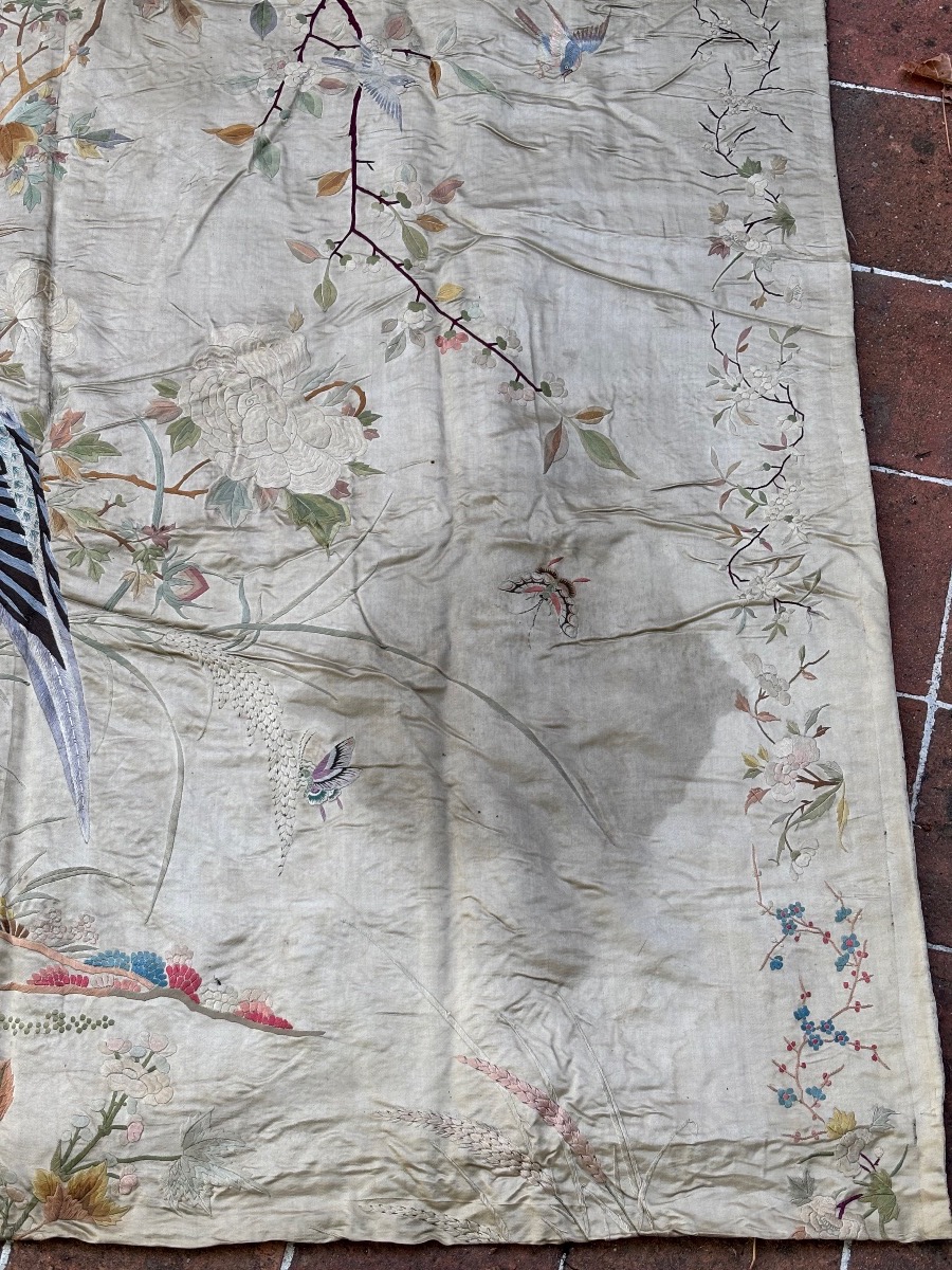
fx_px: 1907
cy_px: 635
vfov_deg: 36.8
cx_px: 476
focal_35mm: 52
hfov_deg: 28.0
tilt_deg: -67.5
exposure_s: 1/210
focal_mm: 5.96
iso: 32
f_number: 1.6
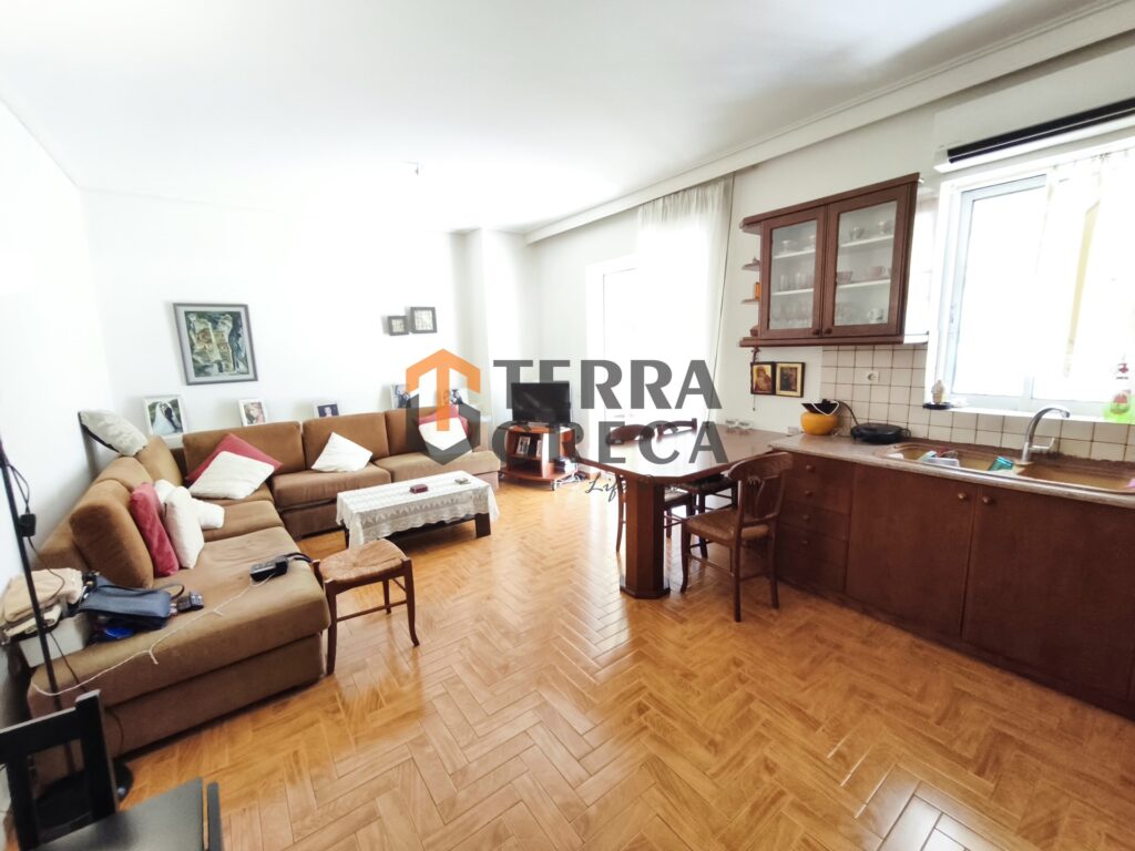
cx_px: 568
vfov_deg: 81.7
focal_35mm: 15
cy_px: 426
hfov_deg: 98.2
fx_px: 492
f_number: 2.2
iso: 400
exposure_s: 1/33.3
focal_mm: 1.91
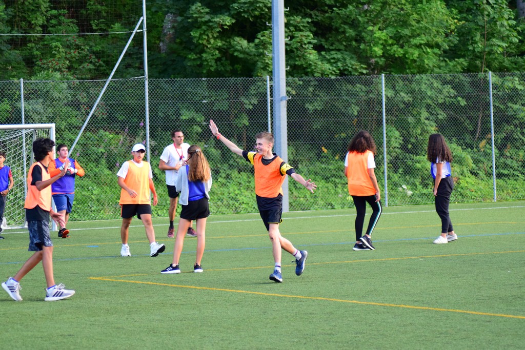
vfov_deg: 9.3
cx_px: 262
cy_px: 175
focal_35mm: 147
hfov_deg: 14.0
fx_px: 2144
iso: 1100
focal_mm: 98
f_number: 4
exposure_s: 1/320
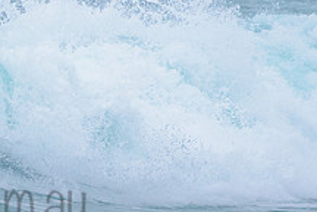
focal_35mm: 1646
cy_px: 121
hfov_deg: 1.3
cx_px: -164
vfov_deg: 0.8
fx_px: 14493
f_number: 5.6
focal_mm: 500
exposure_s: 1/2000
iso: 1250
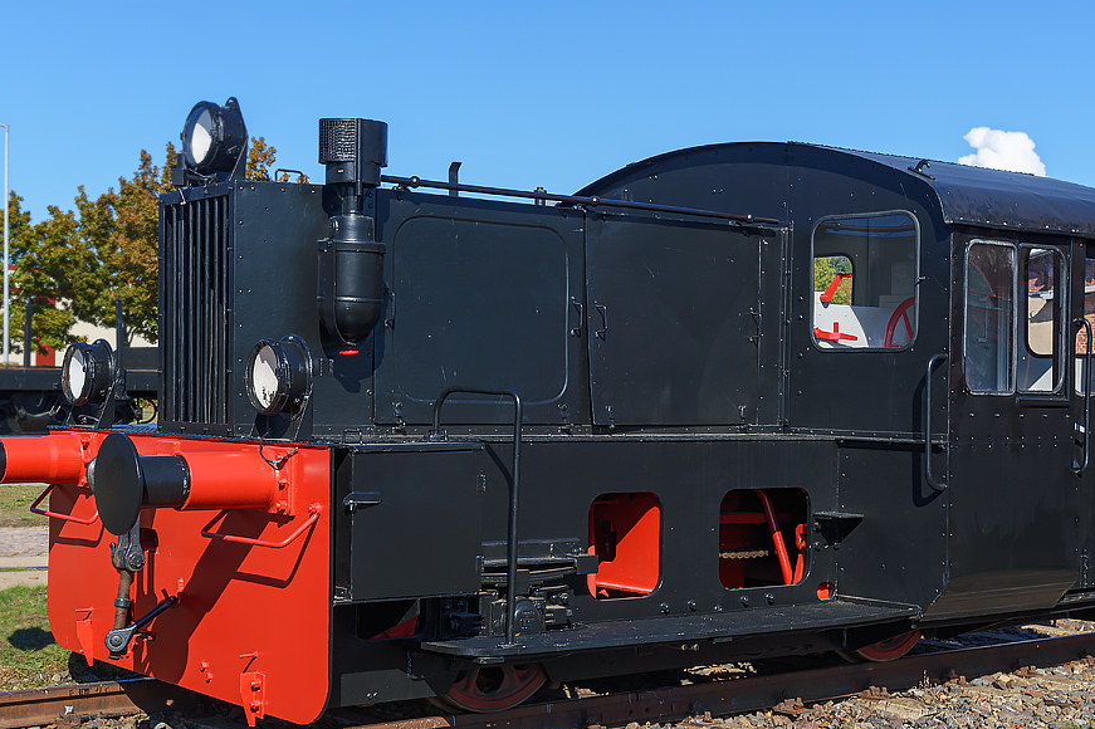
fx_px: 1572
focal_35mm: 52
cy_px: 476
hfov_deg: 38.4
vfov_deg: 26.0
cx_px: 485
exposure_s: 1/400
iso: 100
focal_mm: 25
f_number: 6.3
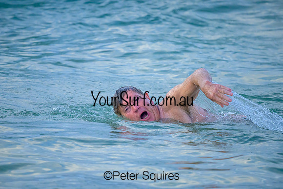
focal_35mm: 800
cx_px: 142
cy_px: 94
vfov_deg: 1.7
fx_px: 6290
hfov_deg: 2.6
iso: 2800
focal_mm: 800
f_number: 6.3
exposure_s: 1/2000
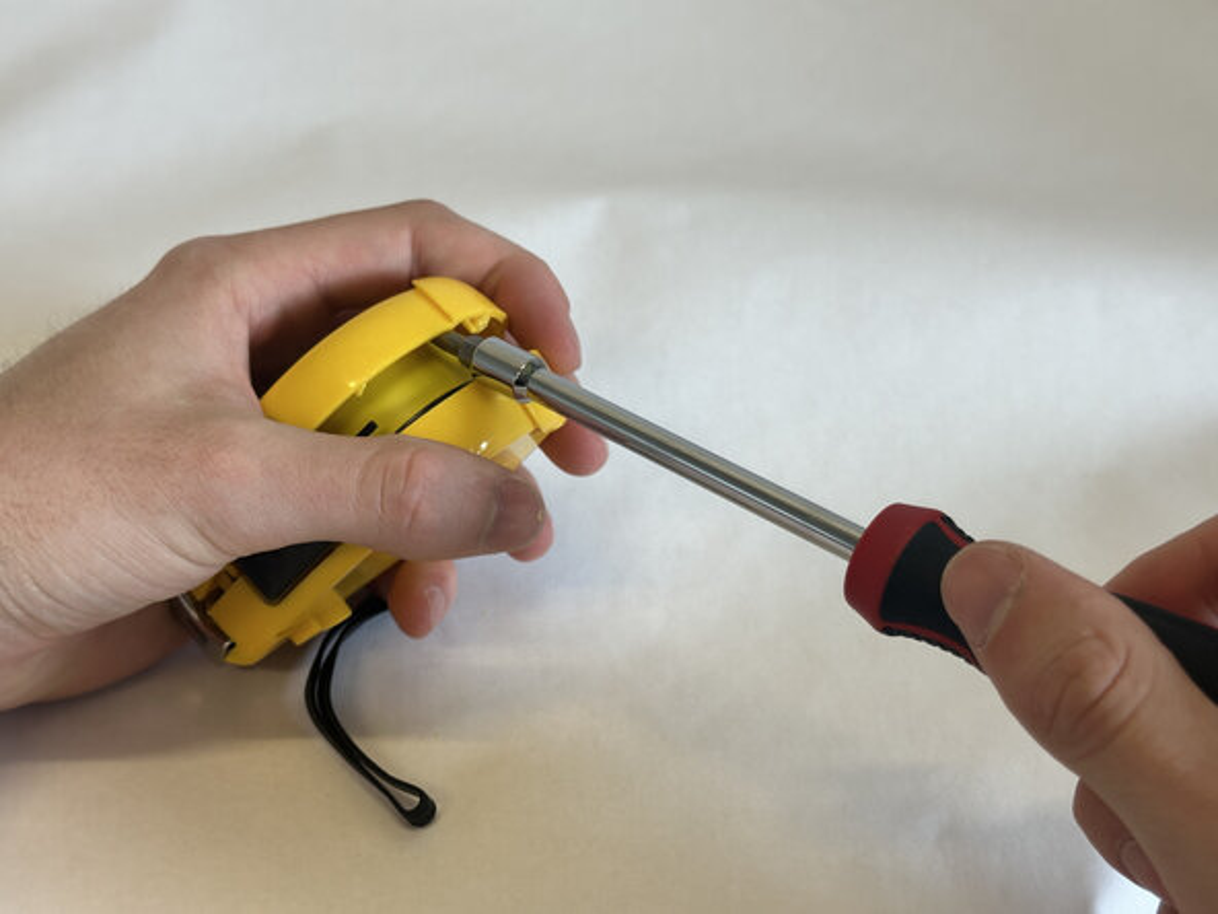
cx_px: 609
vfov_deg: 30.3
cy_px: 457
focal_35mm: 48
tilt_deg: -38.1
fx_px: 1689
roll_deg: -6.6
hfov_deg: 39.7
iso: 80
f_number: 1.78
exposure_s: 1/120
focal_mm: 6.86
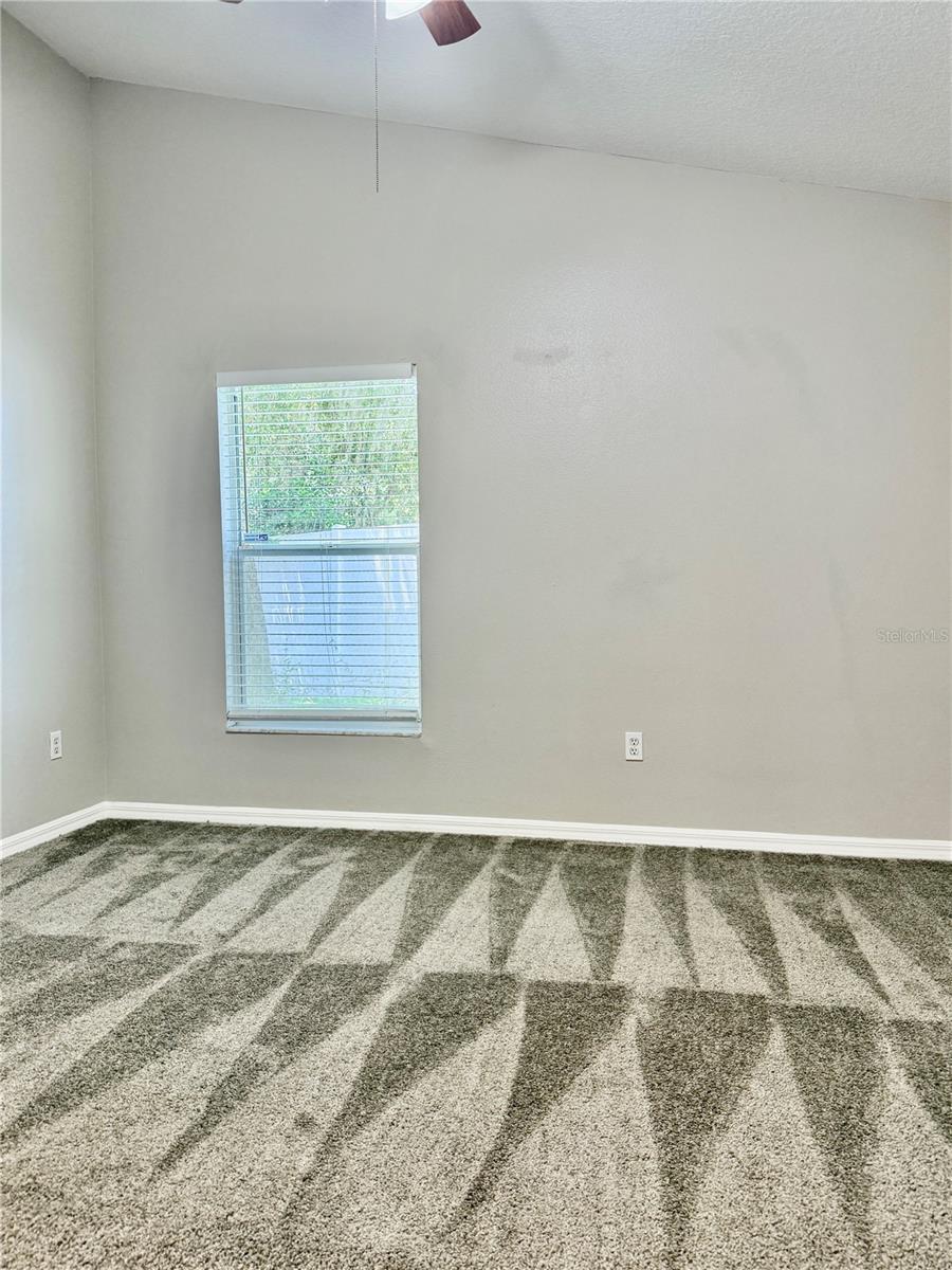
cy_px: 635
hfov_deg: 56.8
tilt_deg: -1.8
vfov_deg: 71.6
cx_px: 476
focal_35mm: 24
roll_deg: +2.6
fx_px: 880
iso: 200
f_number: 1.78
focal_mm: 6.76
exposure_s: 1/120
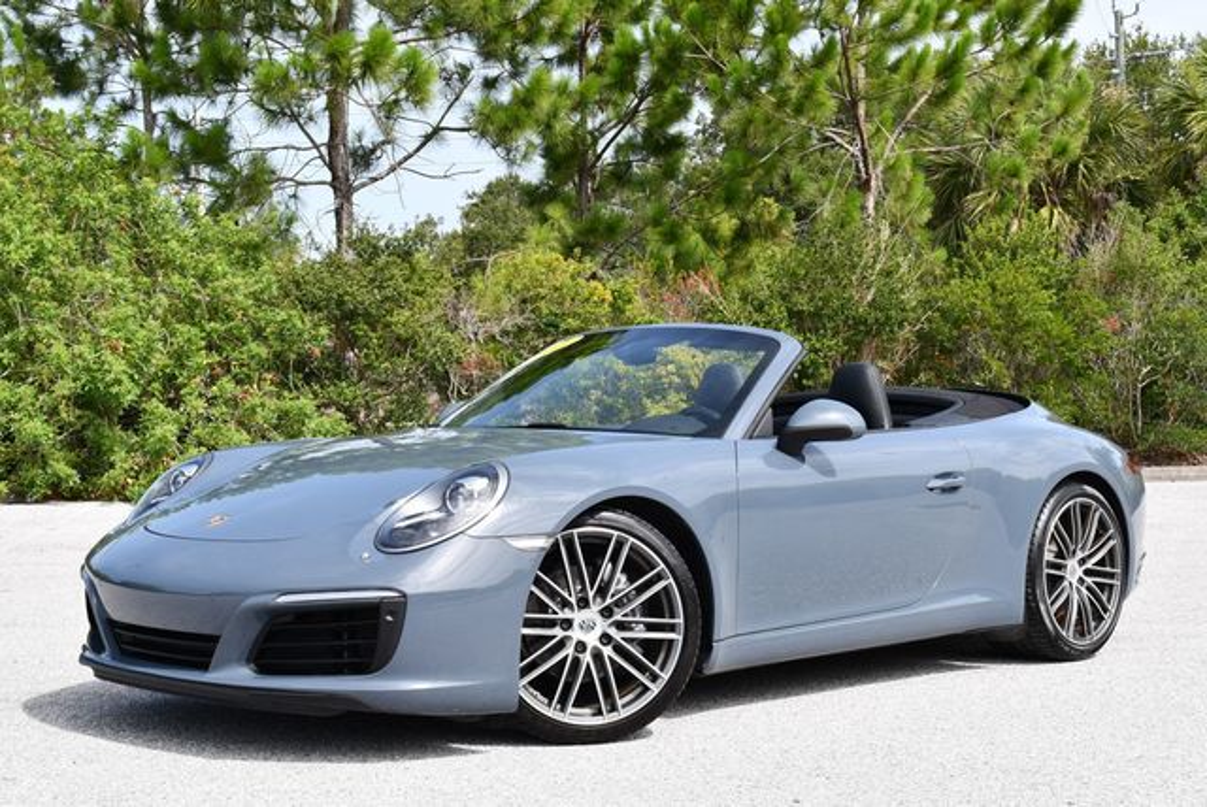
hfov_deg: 35.6
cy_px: 404
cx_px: 604
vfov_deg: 24.2
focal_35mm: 56
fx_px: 1879
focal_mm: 28
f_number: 8
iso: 180
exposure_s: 1/250
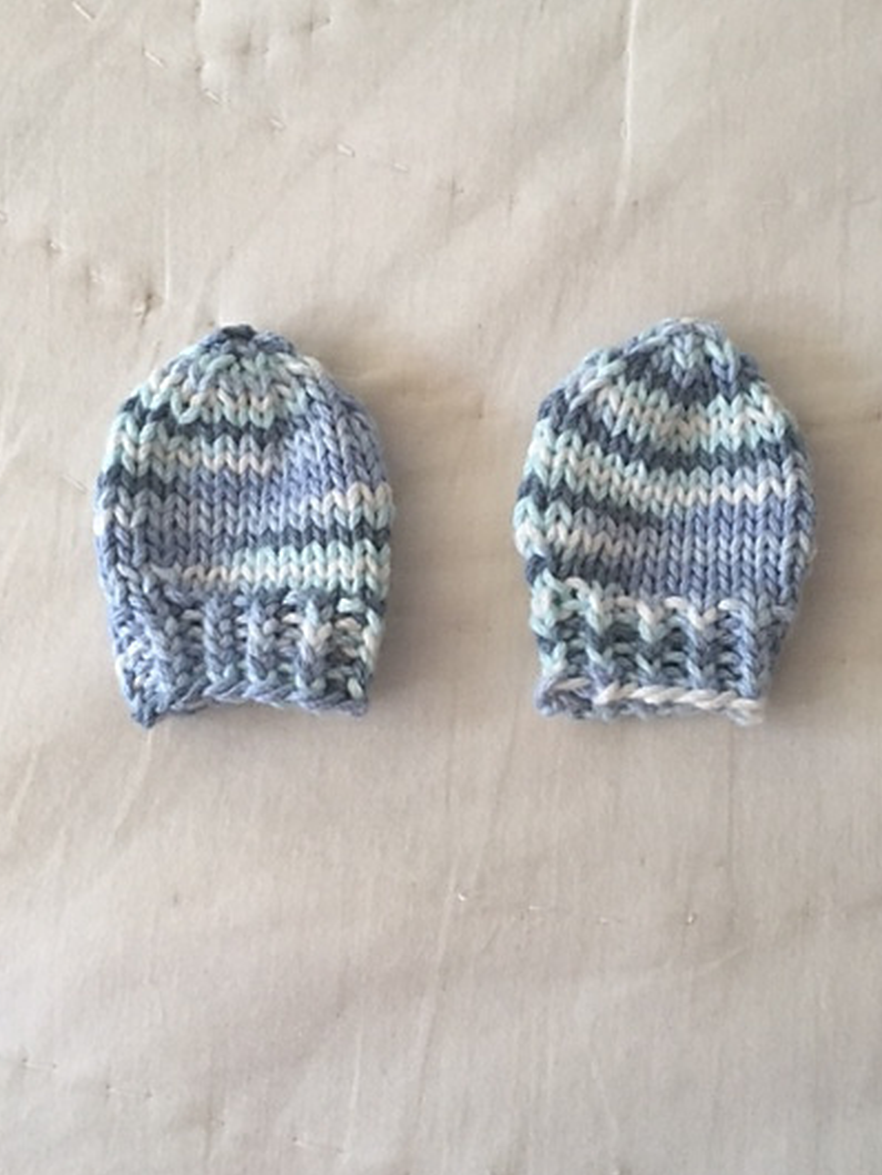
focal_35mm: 35
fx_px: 1188
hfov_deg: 40.7
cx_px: 461
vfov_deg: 52.6
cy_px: 565
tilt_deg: -85.9
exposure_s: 1/30
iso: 160
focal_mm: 4.15
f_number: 2.2
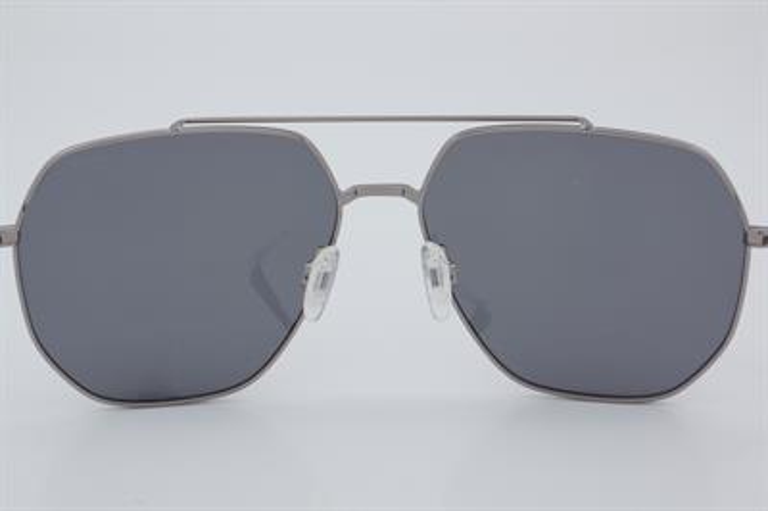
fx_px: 1279
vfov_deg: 22.6
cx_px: 384
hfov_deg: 33.4
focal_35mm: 60
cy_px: 256
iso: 100
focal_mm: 40
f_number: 32
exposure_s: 1/4
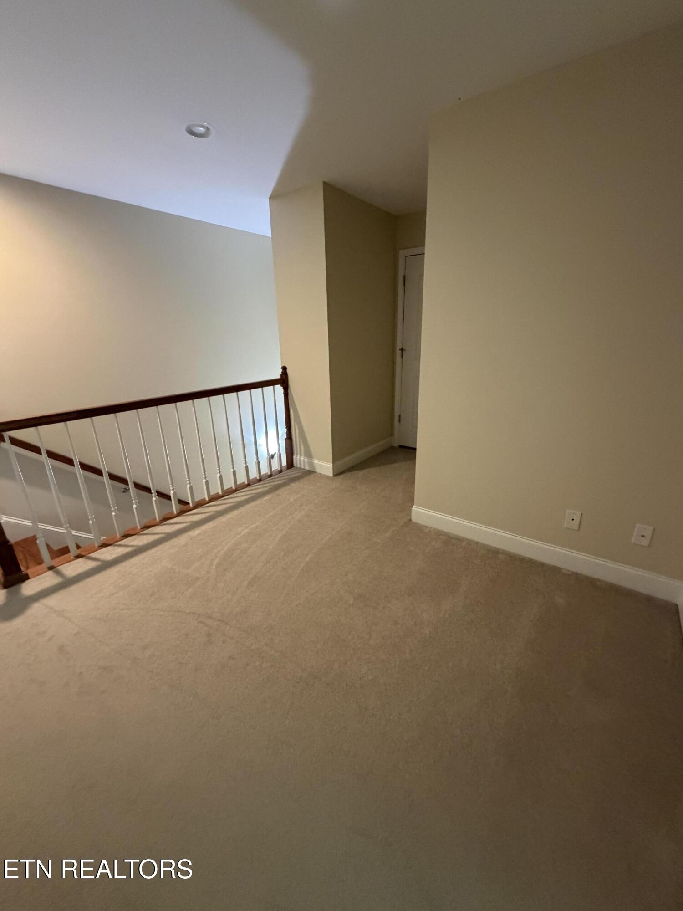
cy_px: 456
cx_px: 342
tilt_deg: -18.3
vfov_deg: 102.1
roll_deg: +0.2
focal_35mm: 14
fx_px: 368
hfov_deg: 85.7
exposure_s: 1/60
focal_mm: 2.22
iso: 800
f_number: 2.2
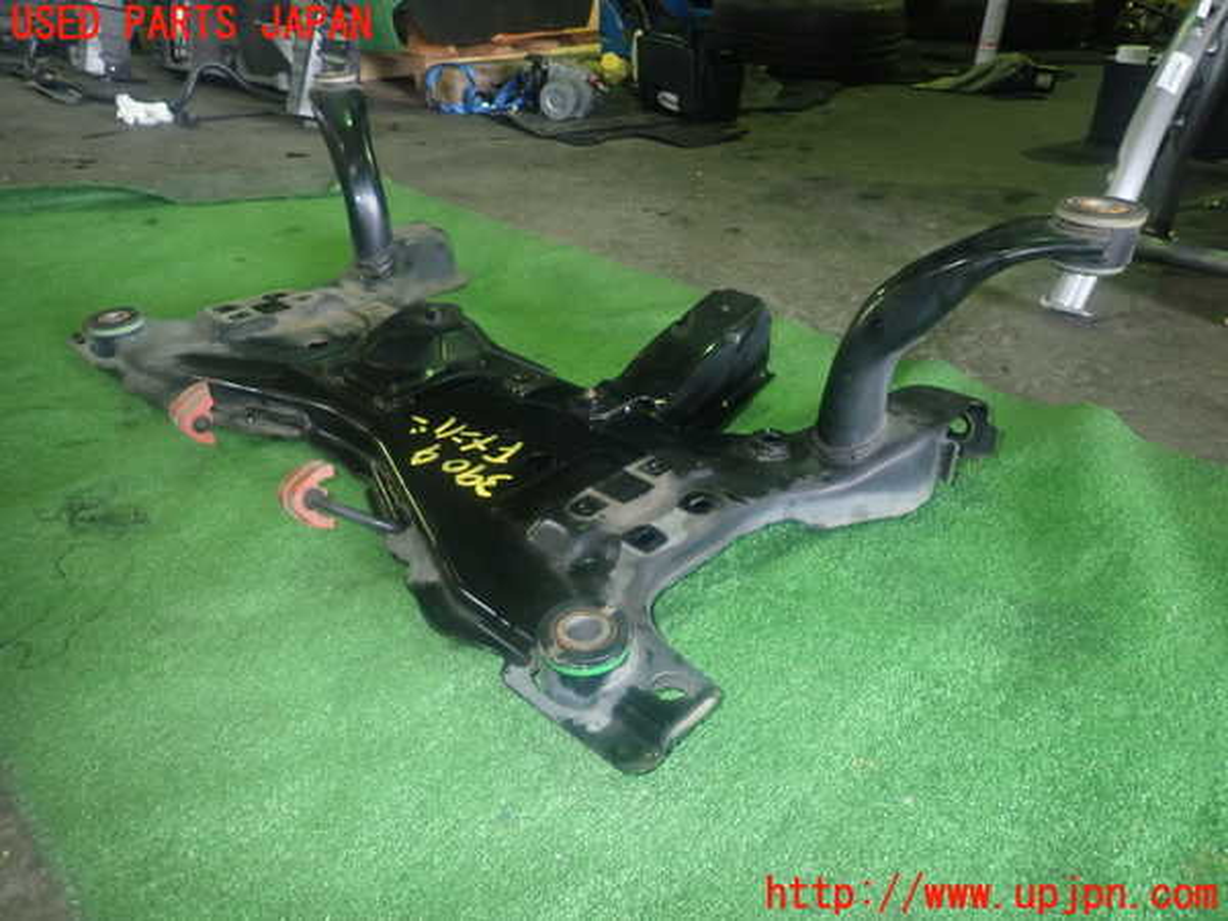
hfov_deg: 69.4
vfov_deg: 54.9
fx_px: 887
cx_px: 614
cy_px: 460
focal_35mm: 25
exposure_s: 1/30
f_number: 2
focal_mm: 4.5
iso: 320
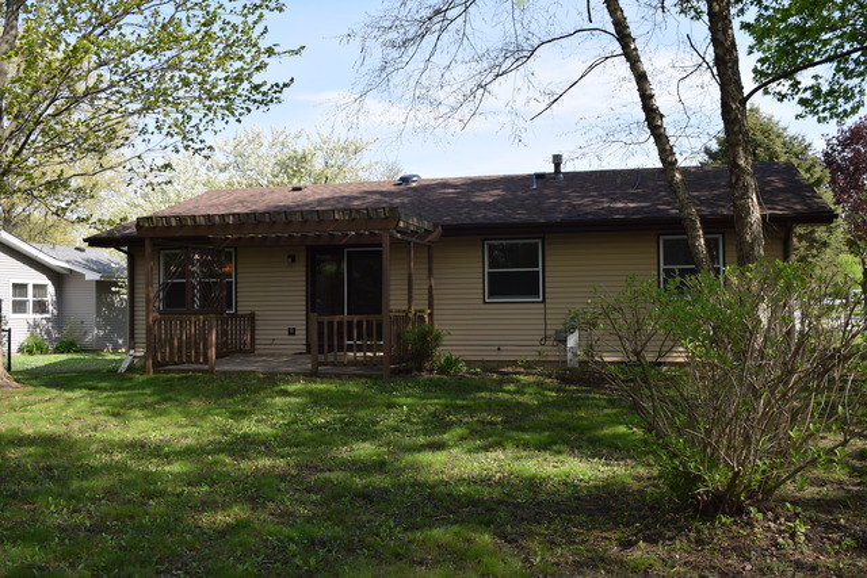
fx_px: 867
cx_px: 434
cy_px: 289
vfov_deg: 36.9
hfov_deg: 53.1
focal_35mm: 36
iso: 100
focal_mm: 24
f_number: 7.1
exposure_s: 1/200
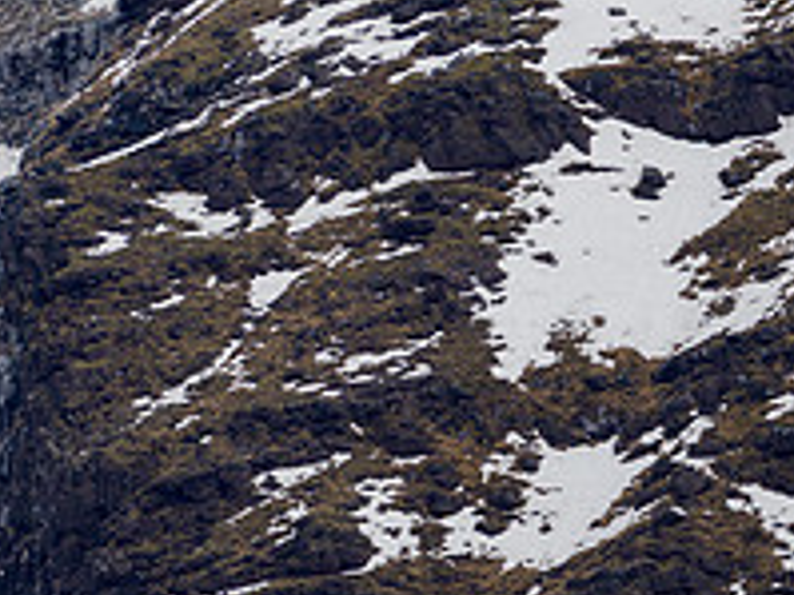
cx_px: -156
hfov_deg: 1.1
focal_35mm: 1755
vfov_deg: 0.8
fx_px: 40231
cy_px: -110
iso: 500
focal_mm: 300
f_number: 4
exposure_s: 1/1000
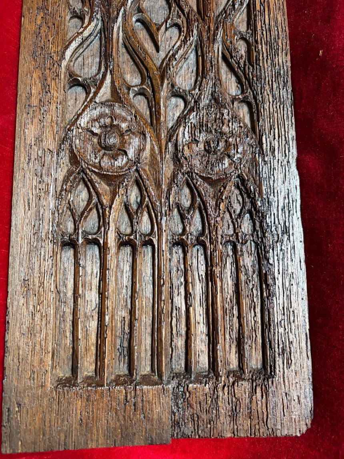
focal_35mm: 26
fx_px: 345
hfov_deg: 53.1
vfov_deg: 67.3
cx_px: 172
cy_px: 230
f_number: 1.6
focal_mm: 5.96
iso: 500
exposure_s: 1/57
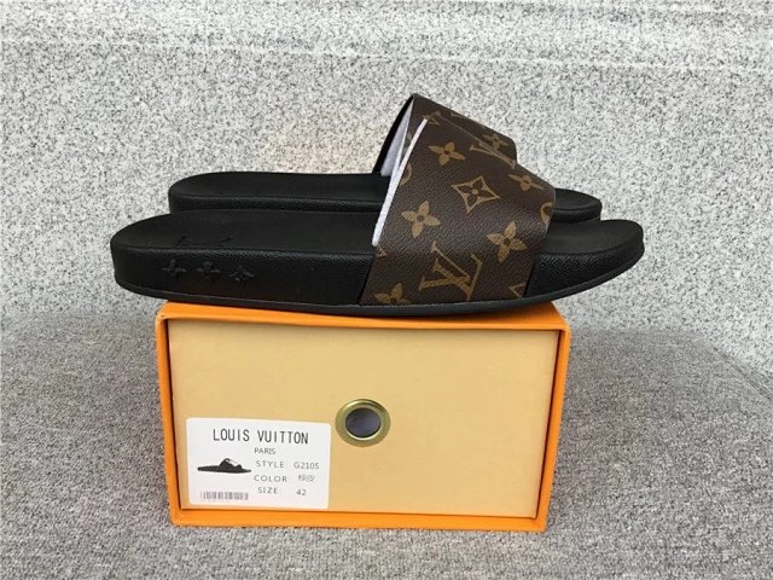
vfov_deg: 45.4
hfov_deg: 58.4
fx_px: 692
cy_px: 290
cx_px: 386
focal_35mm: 31
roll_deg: -1.9
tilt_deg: -18.6
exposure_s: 1/100
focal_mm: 3.3
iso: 40
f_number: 2.4
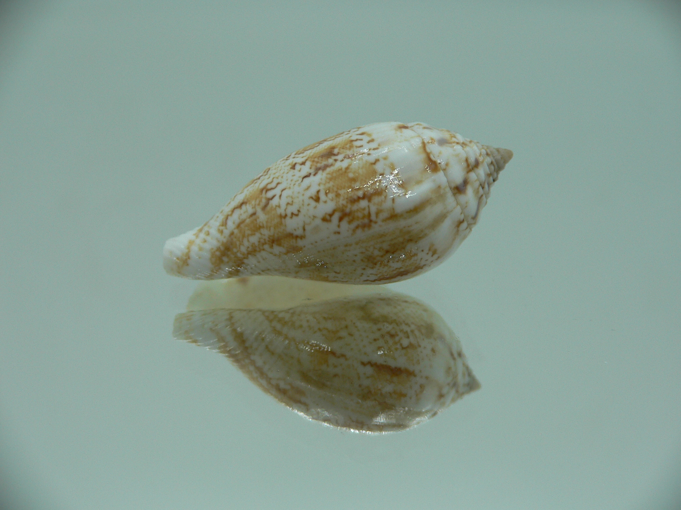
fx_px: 689
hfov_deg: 52.6
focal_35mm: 35
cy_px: 255
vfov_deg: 40.7
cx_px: 340
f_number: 2.8
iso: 80
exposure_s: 1/60
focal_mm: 4.6
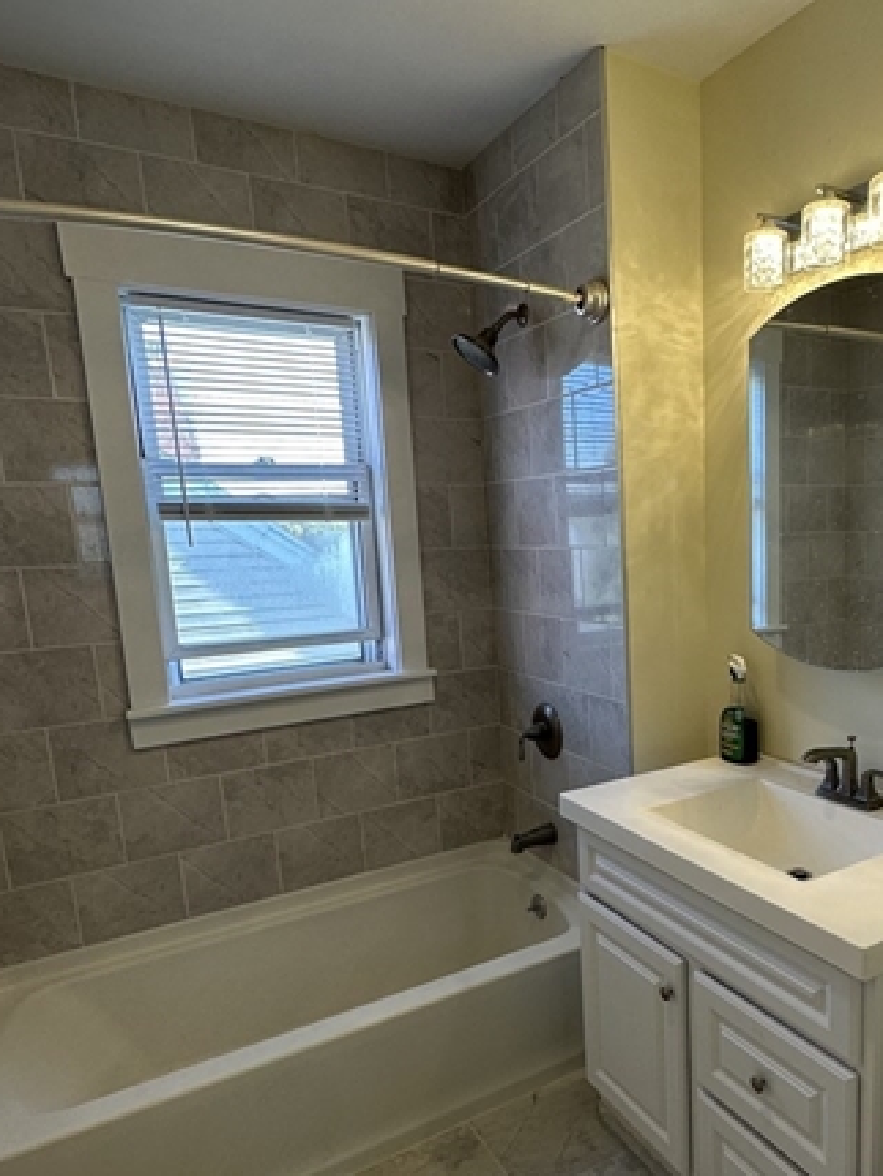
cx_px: 659
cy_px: 678
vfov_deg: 69.0
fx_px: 849
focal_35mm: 25
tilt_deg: -9.5
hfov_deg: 52.6
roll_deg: +2.0
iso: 64
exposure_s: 1/120
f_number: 2.2
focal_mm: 2.22
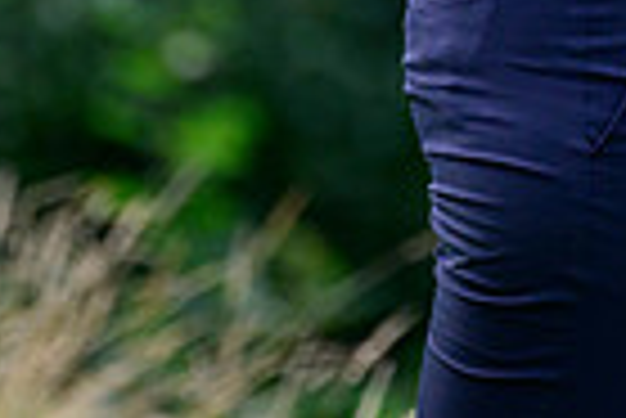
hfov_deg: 1.4
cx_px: 621
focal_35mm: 1421
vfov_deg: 1.0
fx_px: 24735
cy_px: -447
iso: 1600
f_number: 5.6
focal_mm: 340
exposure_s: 1/1600
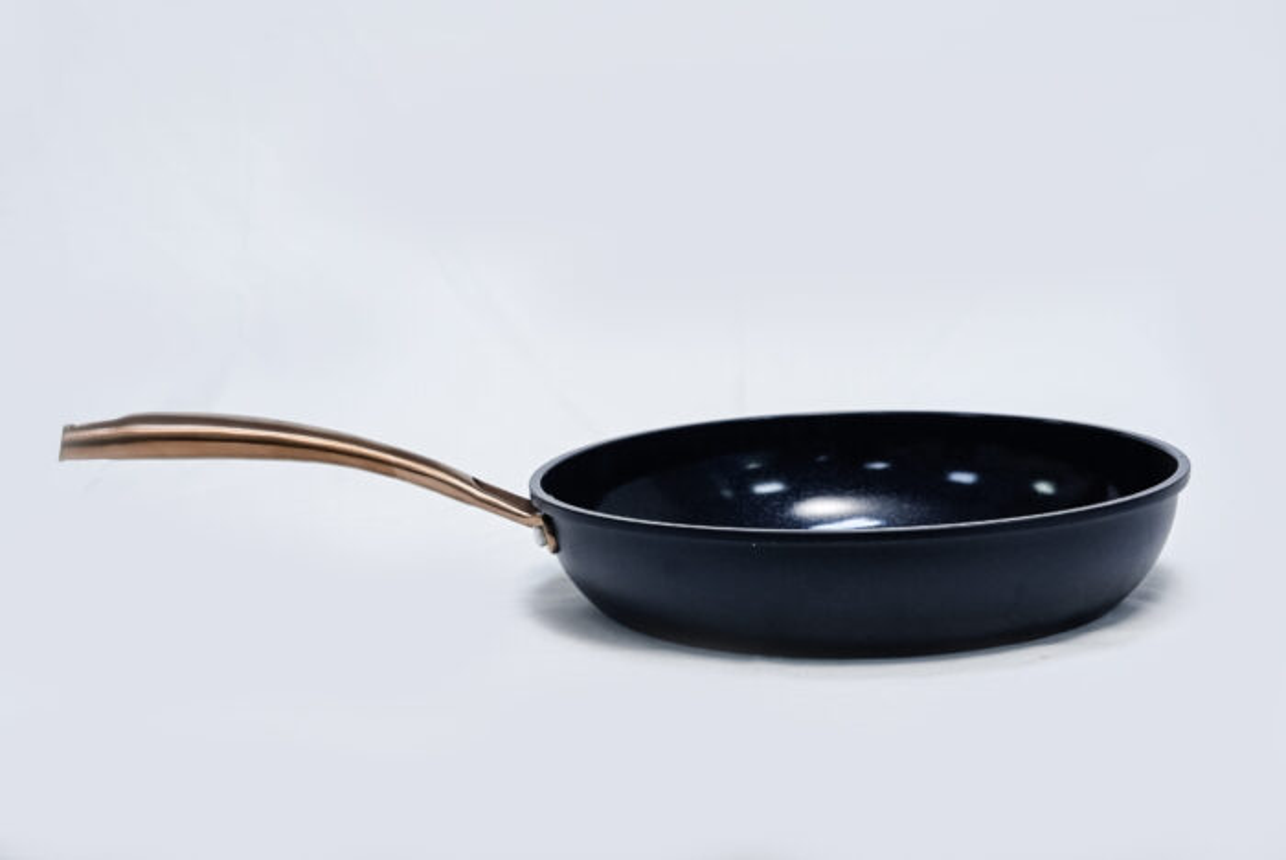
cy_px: 430
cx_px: 643
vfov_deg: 20.1
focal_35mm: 68
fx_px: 2431
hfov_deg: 29.6
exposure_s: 1/125
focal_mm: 68
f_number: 14
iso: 6400
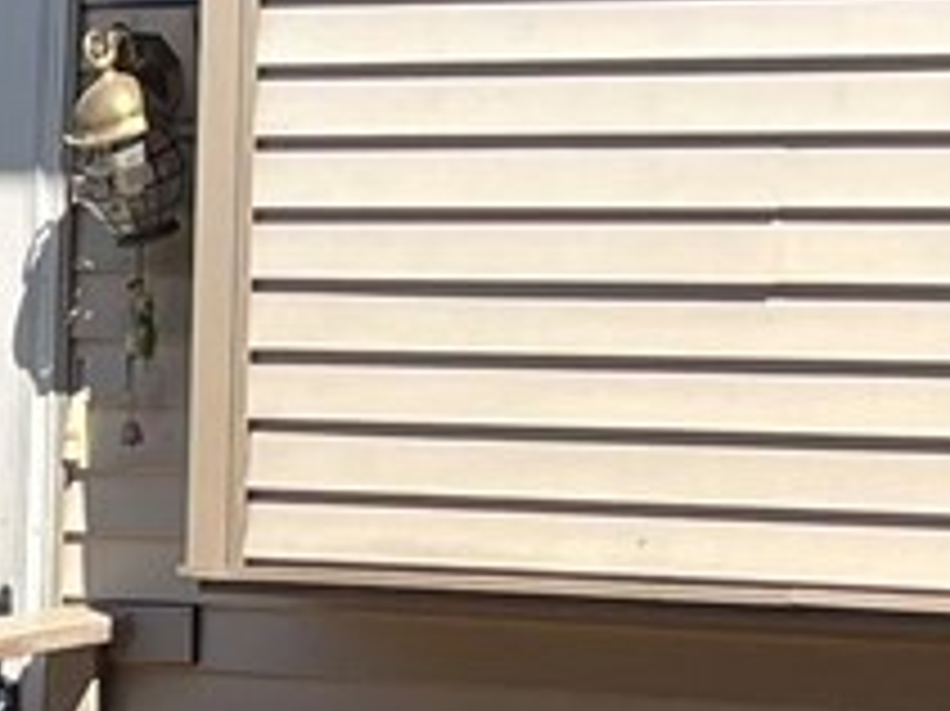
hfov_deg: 9.6
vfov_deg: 7.4
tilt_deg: -10.4
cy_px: 1125
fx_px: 5403
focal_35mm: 197
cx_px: -756
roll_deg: +0.7
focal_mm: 5.1
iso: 50
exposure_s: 1/2967
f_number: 1.6
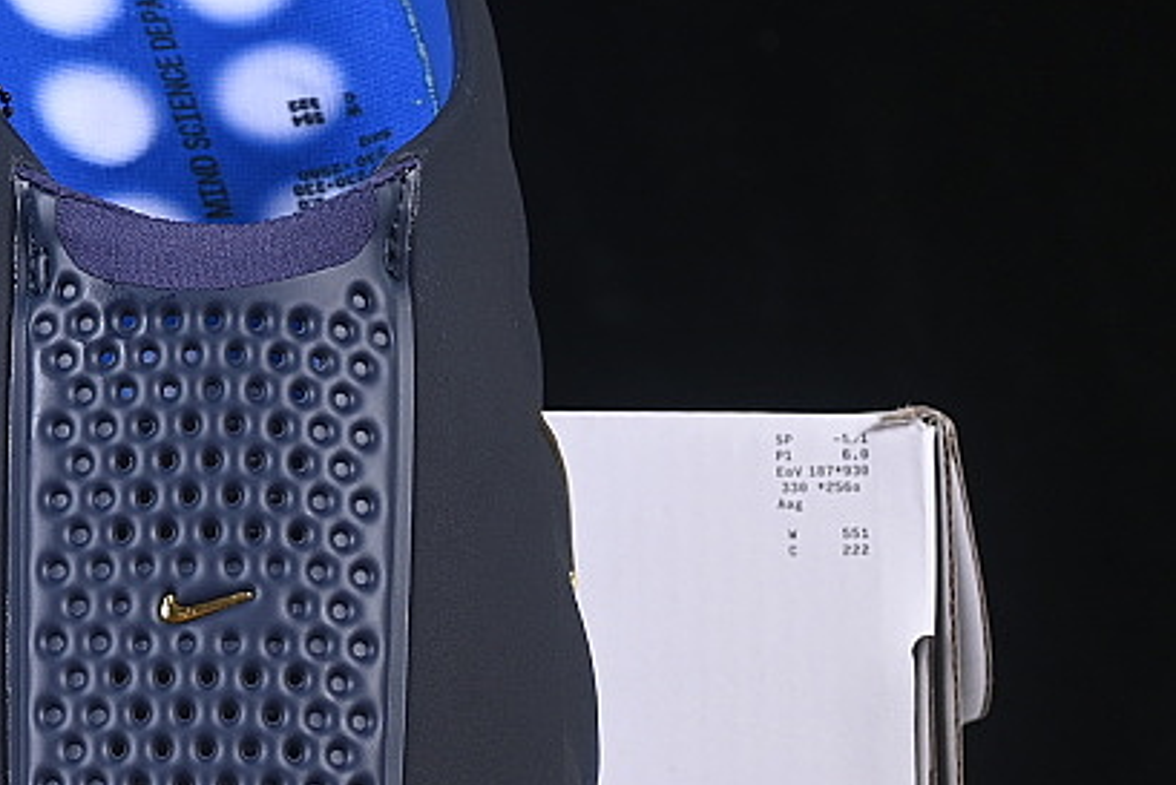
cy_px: 696
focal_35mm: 198
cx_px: -198
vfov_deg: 6.9
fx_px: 6470
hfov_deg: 10.2
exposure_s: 1/60
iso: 160
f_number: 6.3
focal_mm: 50
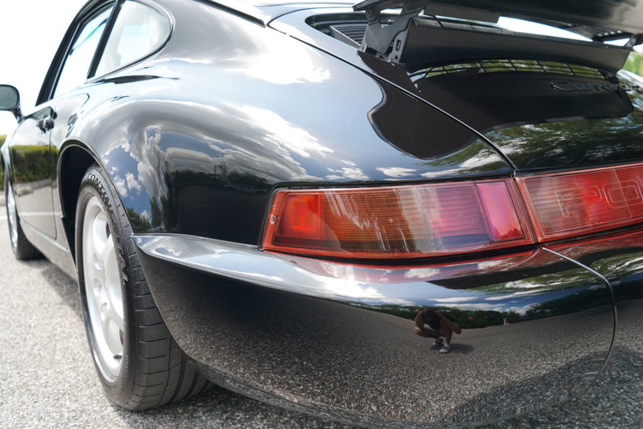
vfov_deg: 45.0
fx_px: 518
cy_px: 214
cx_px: 322
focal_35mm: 29
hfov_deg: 63.6
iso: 250
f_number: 4
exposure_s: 1/60
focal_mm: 29
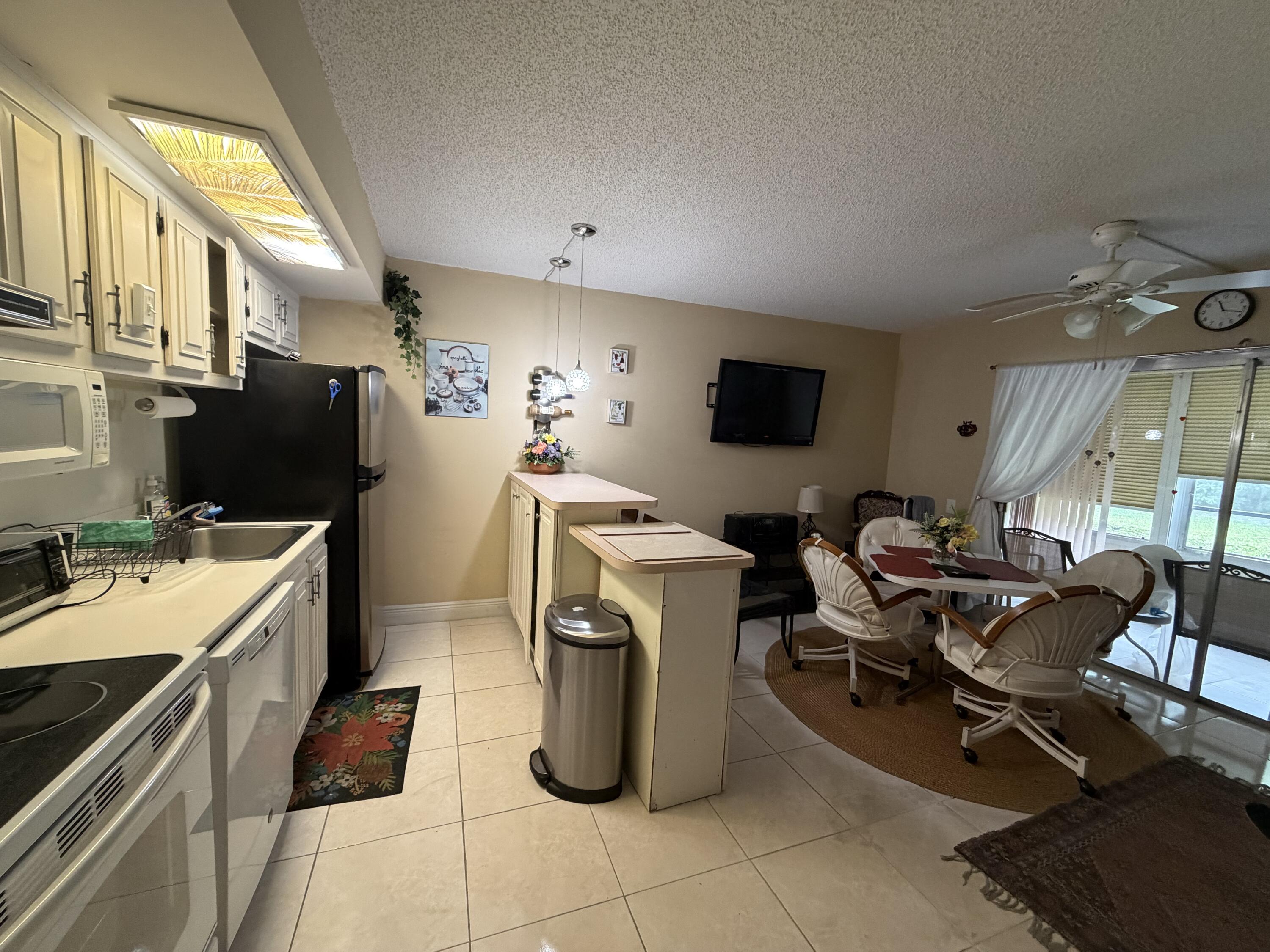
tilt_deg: -5.7
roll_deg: -2.4
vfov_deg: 85.7
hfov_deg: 102.1
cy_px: 476
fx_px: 514
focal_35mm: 14
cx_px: 635
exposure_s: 1/60
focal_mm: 2.22
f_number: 2.2
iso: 400
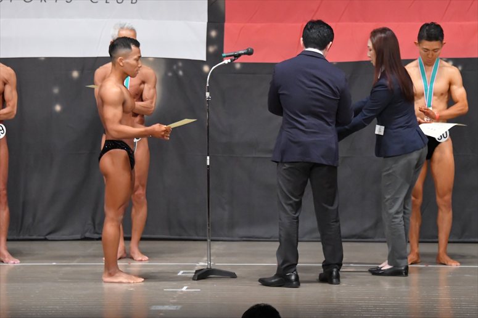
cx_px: 239
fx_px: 2681
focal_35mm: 202
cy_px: 159
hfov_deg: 10.2
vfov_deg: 6.8
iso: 6400
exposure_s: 1/400
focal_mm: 135
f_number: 5.6
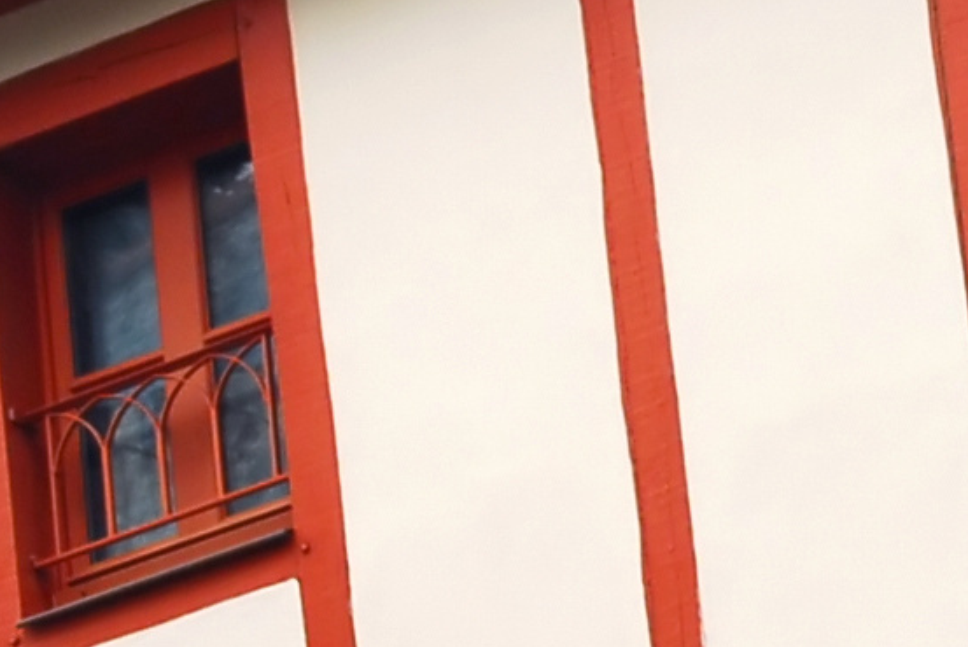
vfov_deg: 3.2
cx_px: -2123
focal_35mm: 420
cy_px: 1829
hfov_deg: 4.7
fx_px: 11305
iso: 125
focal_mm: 40
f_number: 5.6
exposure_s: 1/125
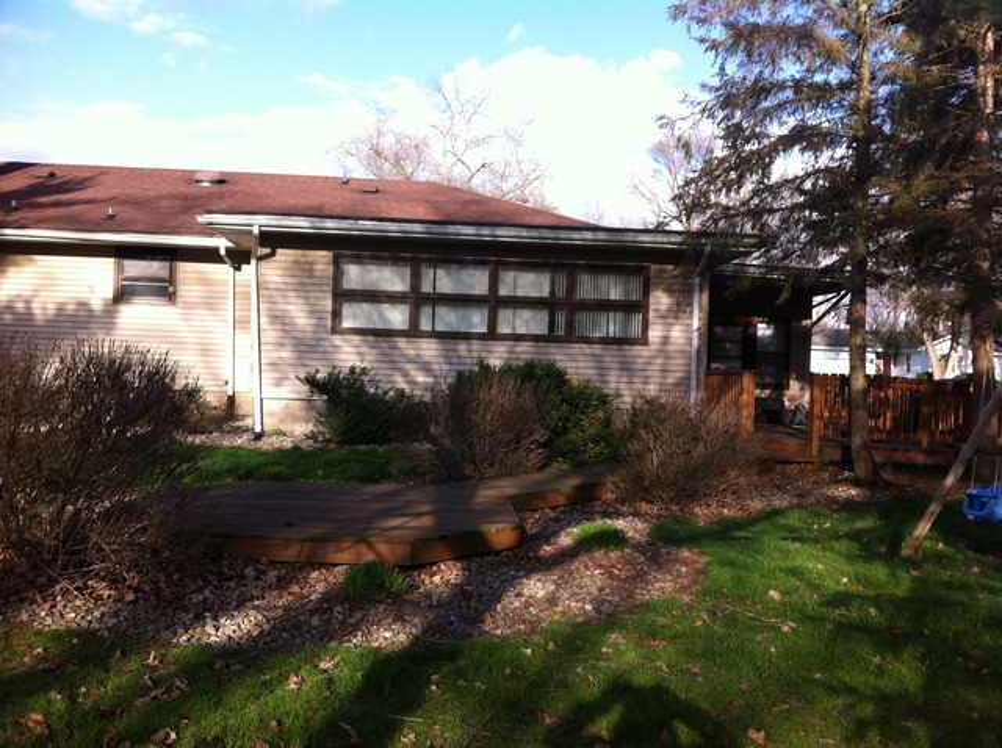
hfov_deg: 52.7
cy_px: 374
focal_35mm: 35
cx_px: 501
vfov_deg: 40.6
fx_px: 1012
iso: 80
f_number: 2.8
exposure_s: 1/464
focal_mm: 3.85
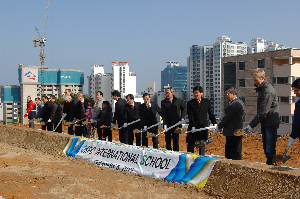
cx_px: 150
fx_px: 325
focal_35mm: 39
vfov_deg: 34.1
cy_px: 100
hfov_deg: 49.6
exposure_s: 1/125
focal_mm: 26
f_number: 13
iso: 200
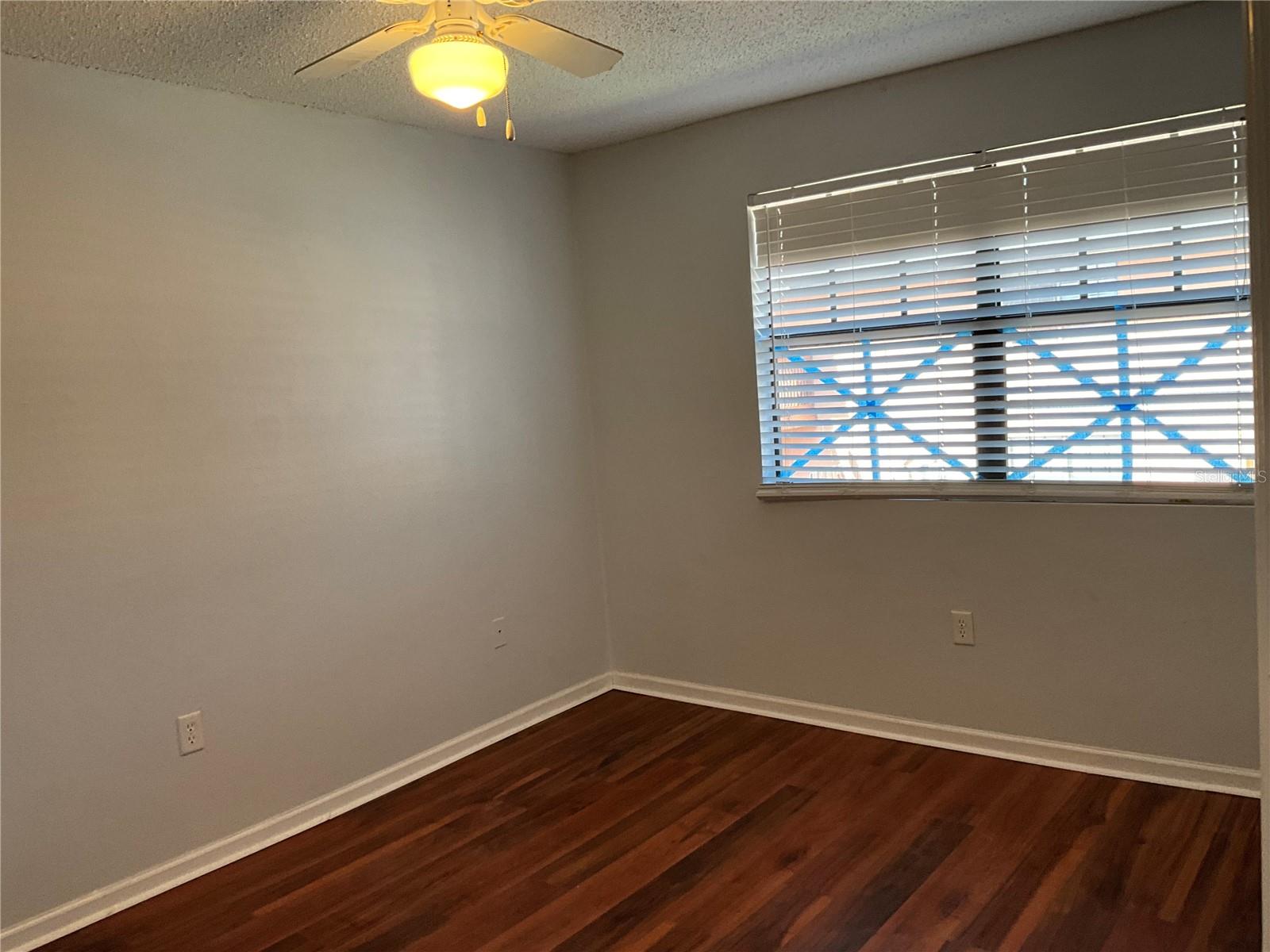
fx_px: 1064
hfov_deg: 61.7
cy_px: 476
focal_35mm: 29
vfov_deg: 48.2
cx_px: 635
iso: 40
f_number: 1.8
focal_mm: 3
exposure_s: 1/60
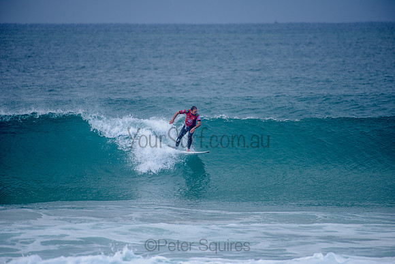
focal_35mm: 509
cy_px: 132
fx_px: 5583
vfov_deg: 2.7
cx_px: 198
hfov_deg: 4.1
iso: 125
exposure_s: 1/800
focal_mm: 500
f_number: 5.6
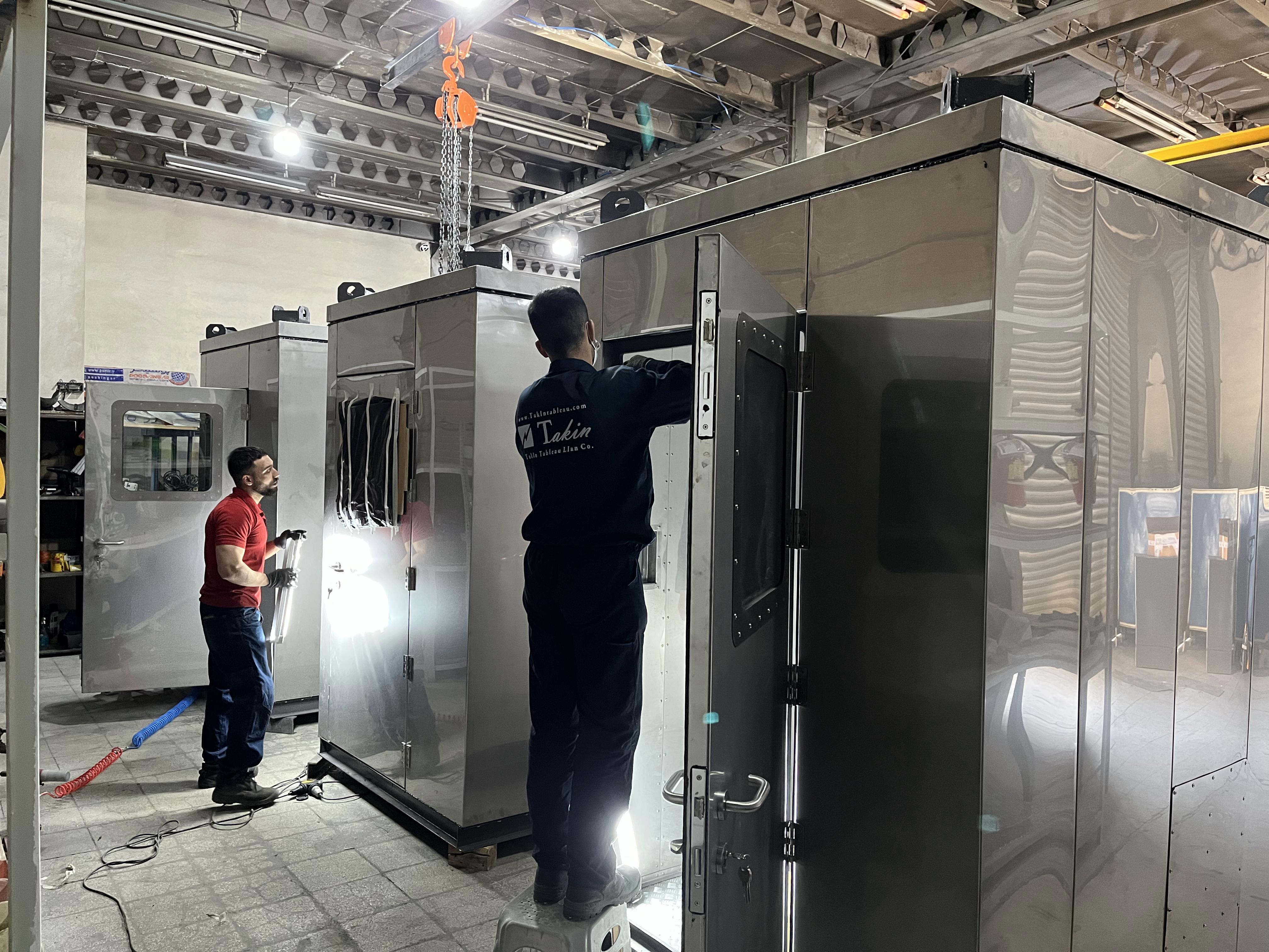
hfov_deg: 67.3
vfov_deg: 53.1
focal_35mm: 26
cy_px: 476
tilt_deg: -1.9
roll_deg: -1.6
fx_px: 953
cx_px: 634
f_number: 1.6
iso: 400
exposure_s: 1/50
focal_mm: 5.1
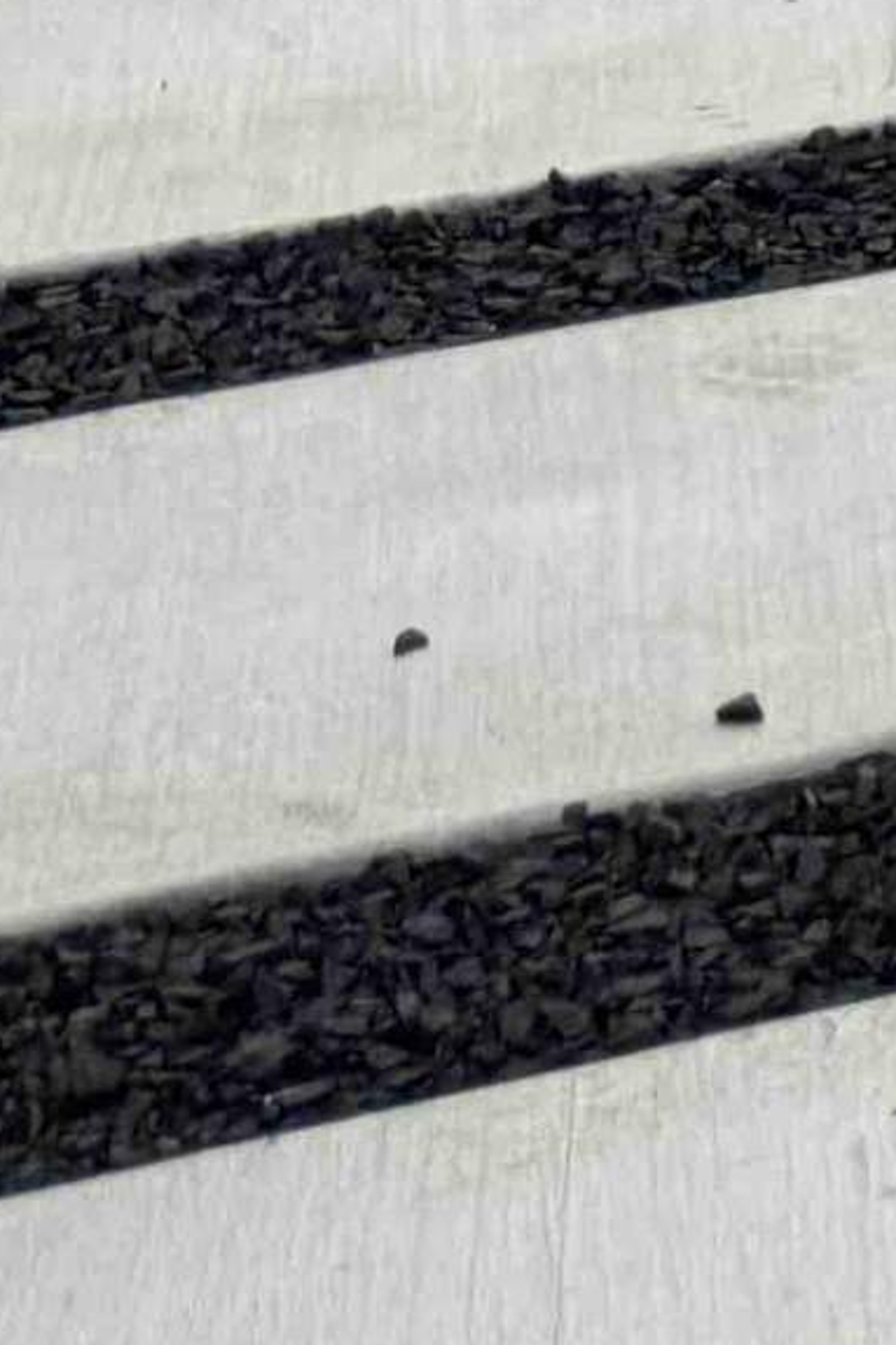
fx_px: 6537
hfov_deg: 5.7
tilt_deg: -4.6
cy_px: -1794
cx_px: 4475
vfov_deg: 10.3
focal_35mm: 175
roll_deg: +0.2
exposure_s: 1/257
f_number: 1.78
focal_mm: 6.76
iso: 64
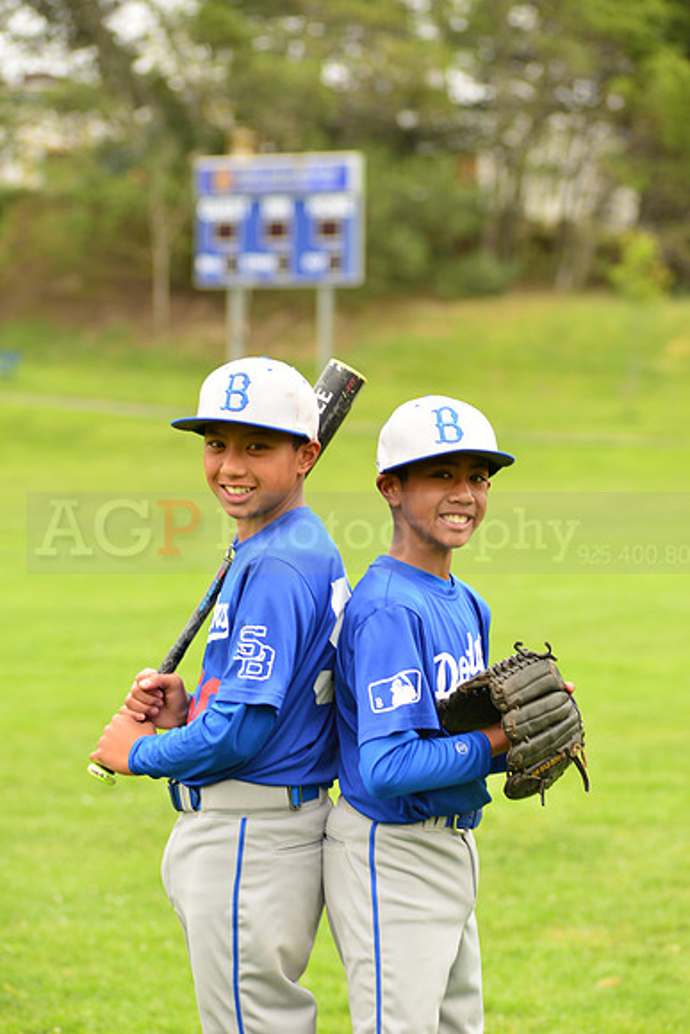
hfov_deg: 11.0
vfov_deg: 16.4
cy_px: 517
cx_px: 345
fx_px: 3591
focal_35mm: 125
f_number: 5
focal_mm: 125
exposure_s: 1/250
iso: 160
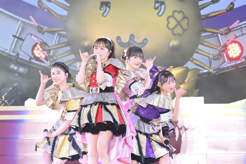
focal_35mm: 466
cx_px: 127
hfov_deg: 4.4
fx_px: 3183
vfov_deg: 2.9
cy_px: 83
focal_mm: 290
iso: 1600
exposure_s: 1/1000
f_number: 6.3
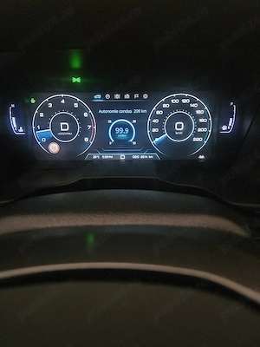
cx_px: 130
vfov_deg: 73.9
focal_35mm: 23
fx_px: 230
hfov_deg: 58.9
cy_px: 174
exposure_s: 1/16.7
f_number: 1.8
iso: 2000
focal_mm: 5.4
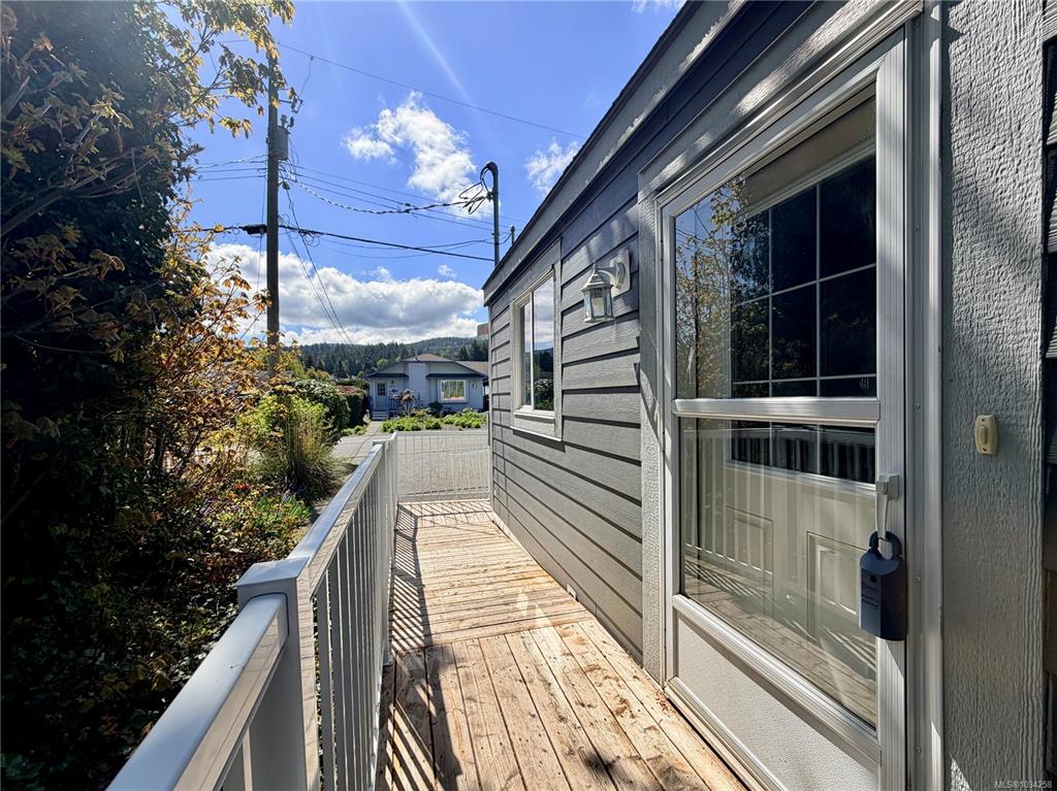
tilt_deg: +0.0
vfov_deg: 85.6
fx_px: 427
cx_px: 528
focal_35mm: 14
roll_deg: +1.0
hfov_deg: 102.1
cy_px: 396
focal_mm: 2.22
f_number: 2.2
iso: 20
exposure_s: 1/864
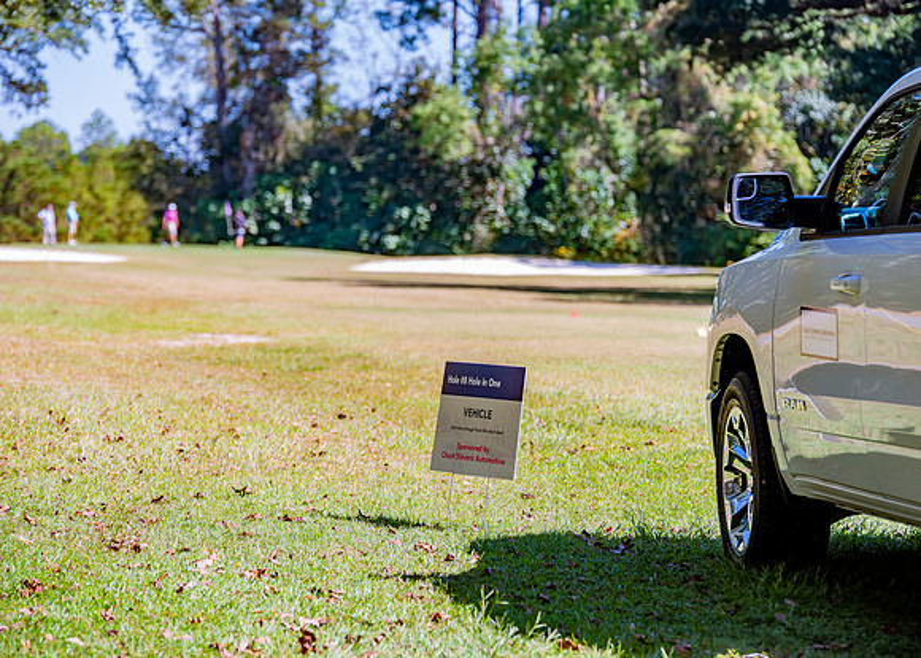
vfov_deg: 9.6
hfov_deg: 13.4
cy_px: 312
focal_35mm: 150
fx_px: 3932
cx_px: 457
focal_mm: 135
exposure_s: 1/320
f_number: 4
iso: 100
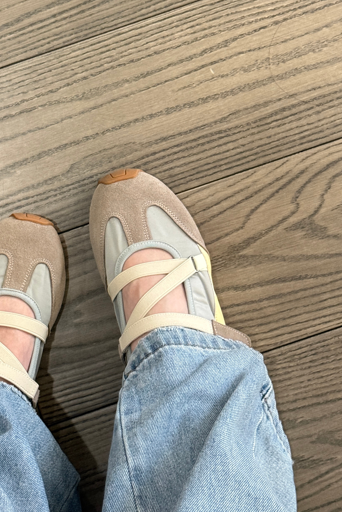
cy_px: 174
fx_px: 1168
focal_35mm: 82
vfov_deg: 24.6
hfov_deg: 16.6
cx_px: 88
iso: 250
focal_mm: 6.76
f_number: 1.78
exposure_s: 1/50
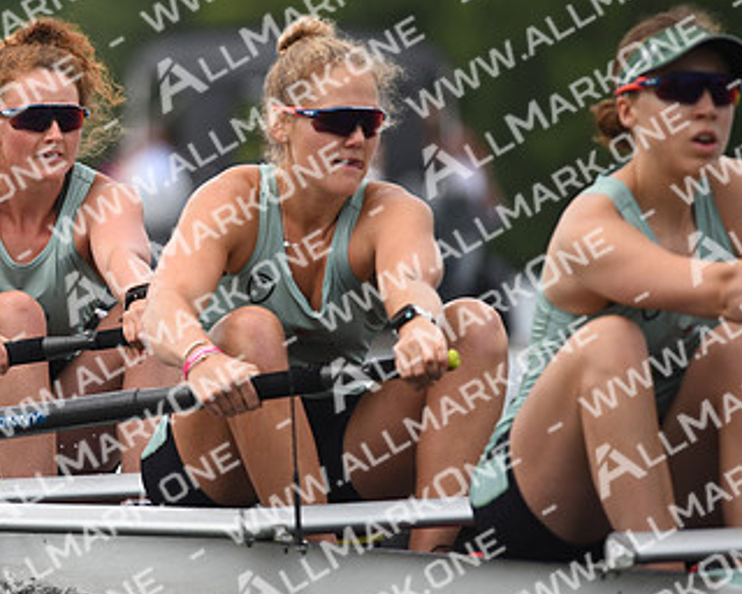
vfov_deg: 3.0
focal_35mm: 511
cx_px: 107
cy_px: 161
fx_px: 11222
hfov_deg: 3.8
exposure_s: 1/1600
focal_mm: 300
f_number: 4
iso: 200
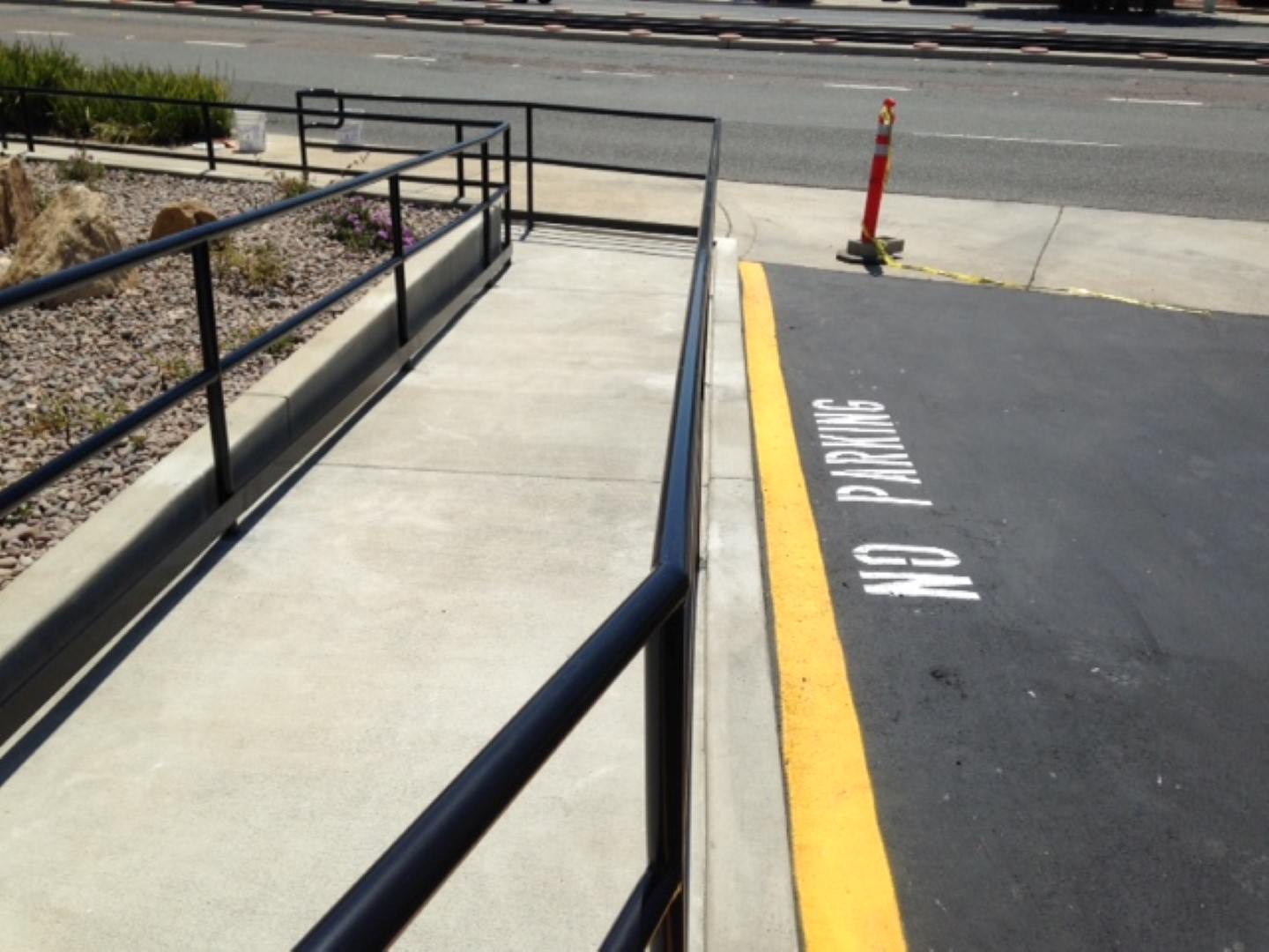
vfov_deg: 42.9
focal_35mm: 33
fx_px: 1210
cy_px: 476
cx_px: 634
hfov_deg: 55.4
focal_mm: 4.12
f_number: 2.4
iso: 50
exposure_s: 1/2262
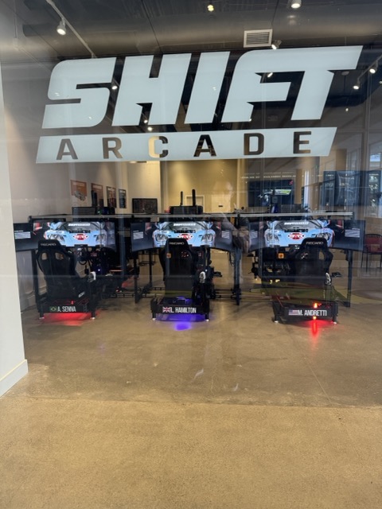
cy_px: 254
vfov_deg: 71.6
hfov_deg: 56.8
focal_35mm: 24
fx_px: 353
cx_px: 191
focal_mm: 6.76
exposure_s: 1/60
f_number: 1.78
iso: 250
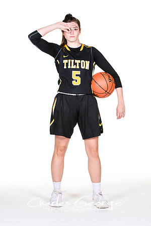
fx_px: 944
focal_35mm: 150
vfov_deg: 13.7
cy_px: 113
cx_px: 76
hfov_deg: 9.1
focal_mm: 100
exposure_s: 1/160
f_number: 6.3
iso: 200
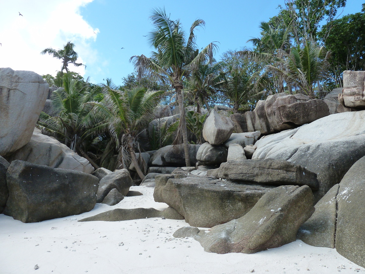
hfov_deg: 69.4
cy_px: 137
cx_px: 182
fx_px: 264
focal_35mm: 25
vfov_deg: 54.9
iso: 125
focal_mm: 4.1
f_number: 4
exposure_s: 1/250
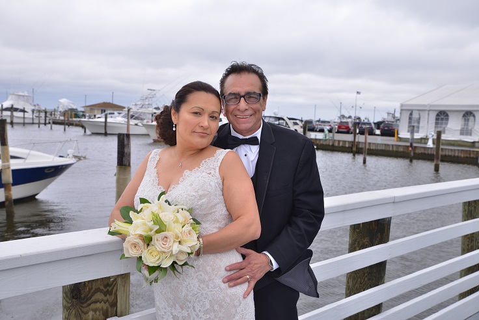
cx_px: 240
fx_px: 533
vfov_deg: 33.5
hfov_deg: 48.4
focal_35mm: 40
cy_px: 160
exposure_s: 1/160
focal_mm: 40
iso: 125
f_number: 10
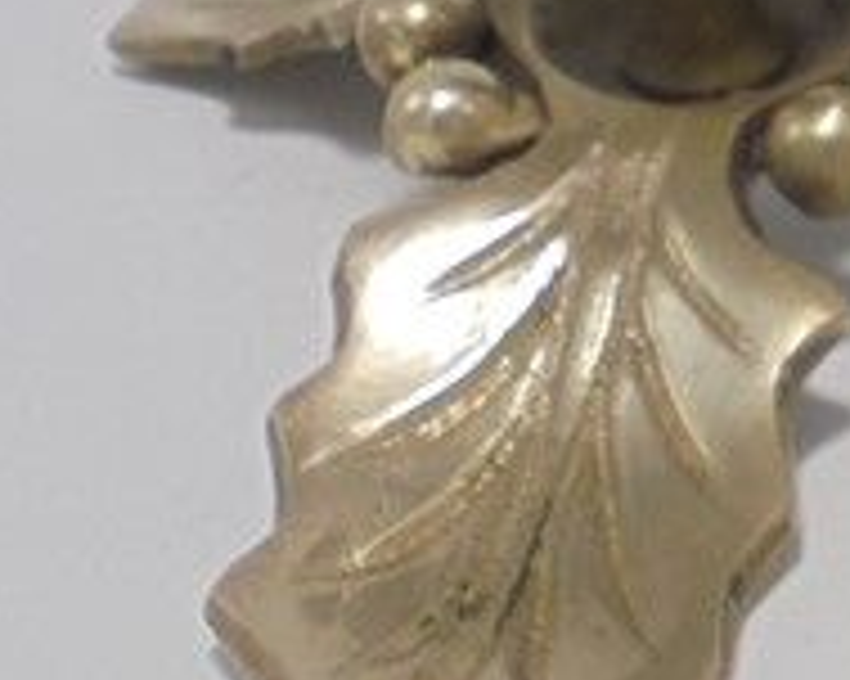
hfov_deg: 11.1
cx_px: 1713
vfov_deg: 9.8
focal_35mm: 158
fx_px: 3973
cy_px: 268
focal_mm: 6.1
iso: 100
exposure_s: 1/80
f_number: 4
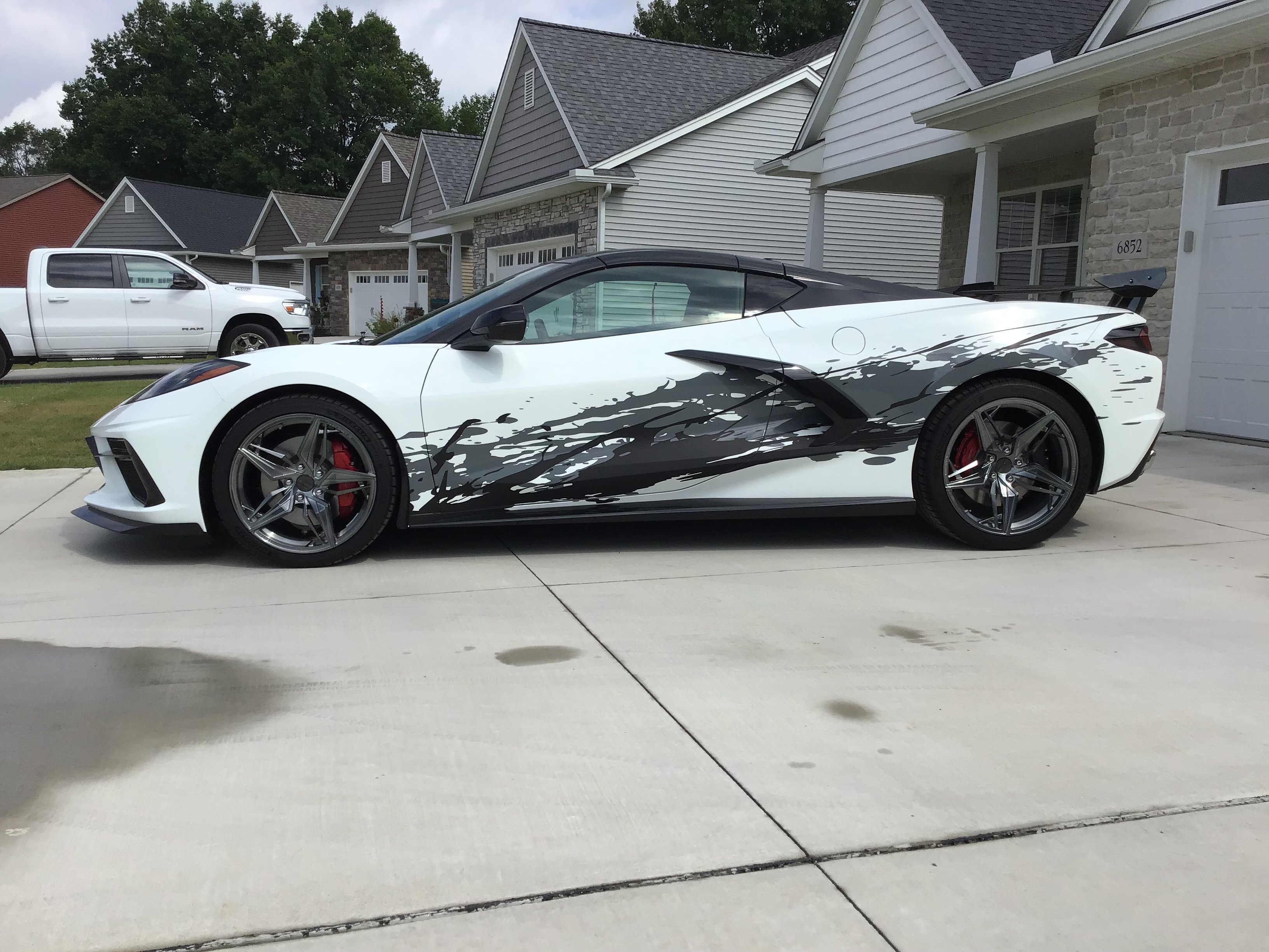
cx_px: 634
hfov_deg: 58.4
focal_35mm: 31
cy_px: 476
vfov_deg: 45.4
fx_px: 1136
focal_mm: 3.3
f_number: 2.4
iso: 25
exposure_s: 1/2092
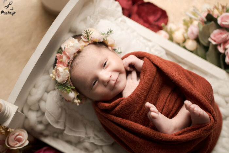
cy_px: 76
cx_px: 114
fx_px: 331
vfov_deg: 26.0
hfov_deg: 38.2
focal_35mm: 52
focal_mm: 35
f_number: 1.8
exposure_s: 1/200
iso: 320
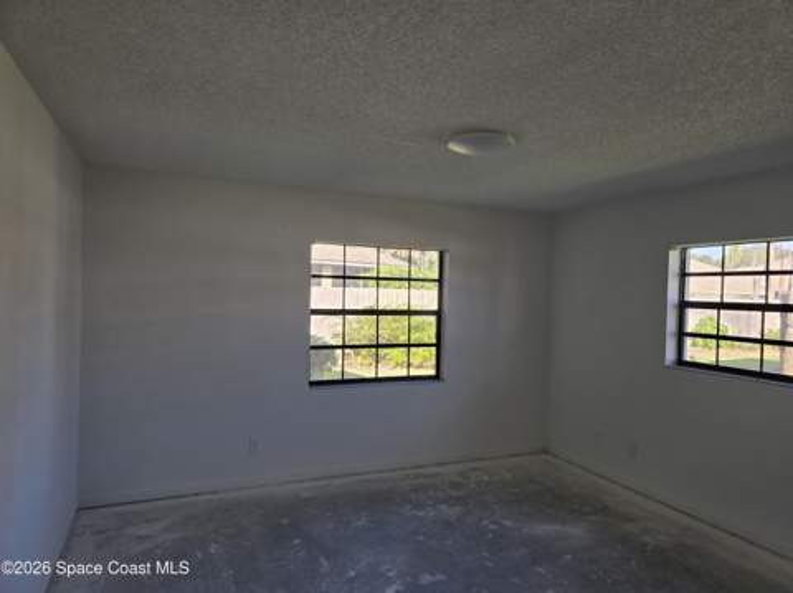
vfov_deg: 58.8
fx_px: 526
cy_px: 296
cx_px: 396
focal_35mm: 23
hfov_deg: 74.0
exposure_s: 1/180
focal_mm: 6.3
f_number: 1.7
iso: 50
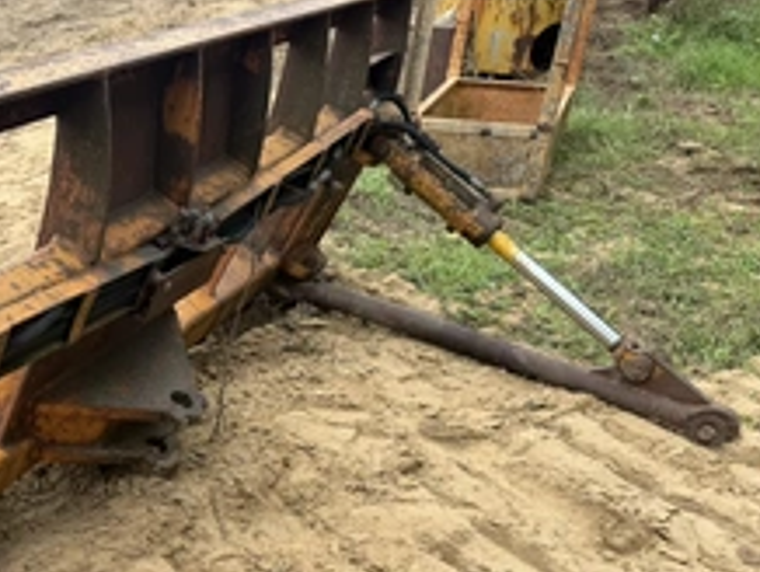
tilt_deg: -33.8
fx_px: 967
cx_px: 80
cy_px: 513
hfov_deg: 39.8
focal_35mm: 44
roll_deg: -0.4
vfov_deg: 31.4
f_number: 1.78
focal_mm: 6.76
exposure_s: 1/909
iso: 80
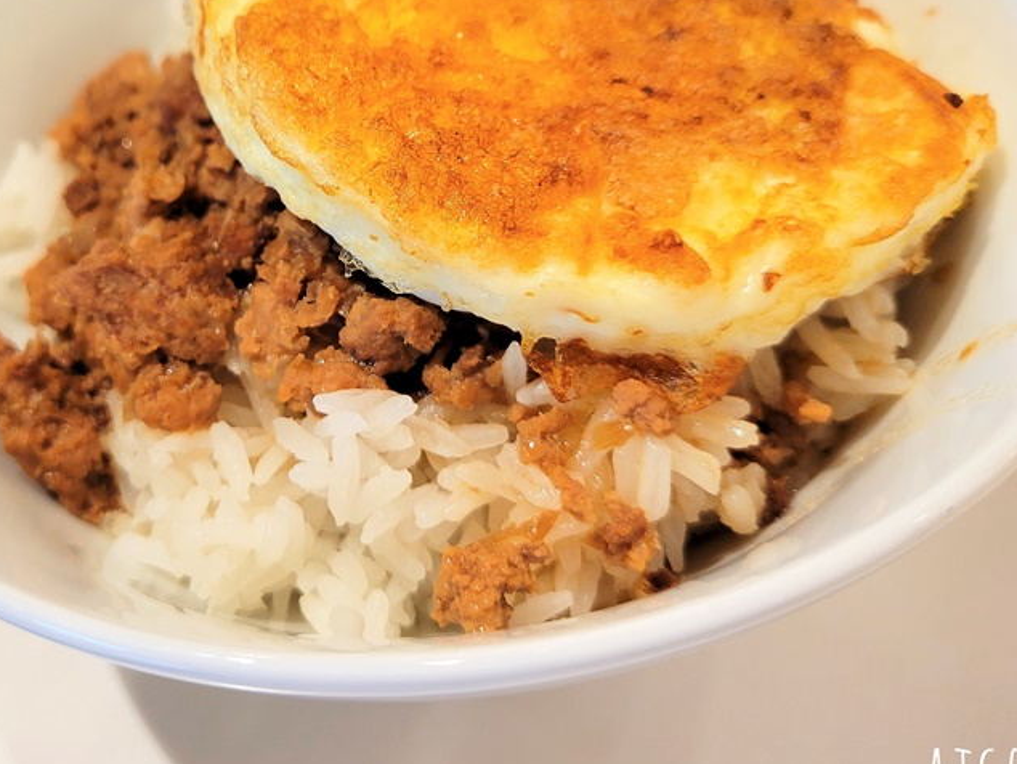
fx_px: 1205
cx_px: 305
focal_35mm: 41
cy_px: 233
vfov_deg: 34.7
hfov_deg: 44.8
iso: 200
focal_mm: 5.4
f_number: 1.8
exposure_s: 1/120
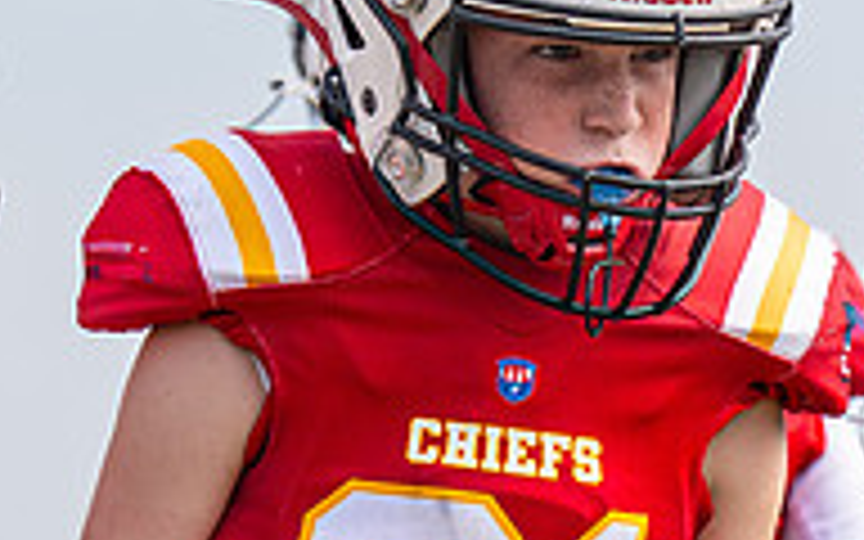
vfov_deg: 1.2
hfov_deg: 1.9
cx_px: 782
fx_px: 26467
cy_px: 775
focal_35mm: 1124
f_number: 2.8
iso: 160
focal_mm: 148
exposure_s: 1/3200
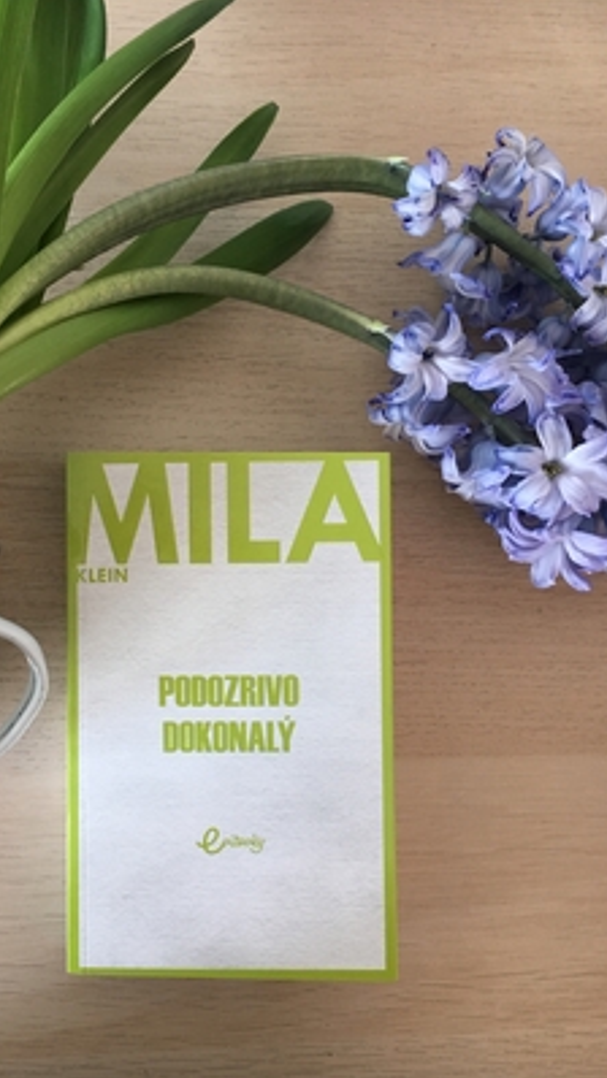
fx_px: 915
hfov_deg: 36.4
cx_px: 217
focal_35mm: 32
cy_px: 543
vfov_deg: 61.0
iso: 160
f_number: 2.2
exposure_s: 1/33
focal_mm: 4.15
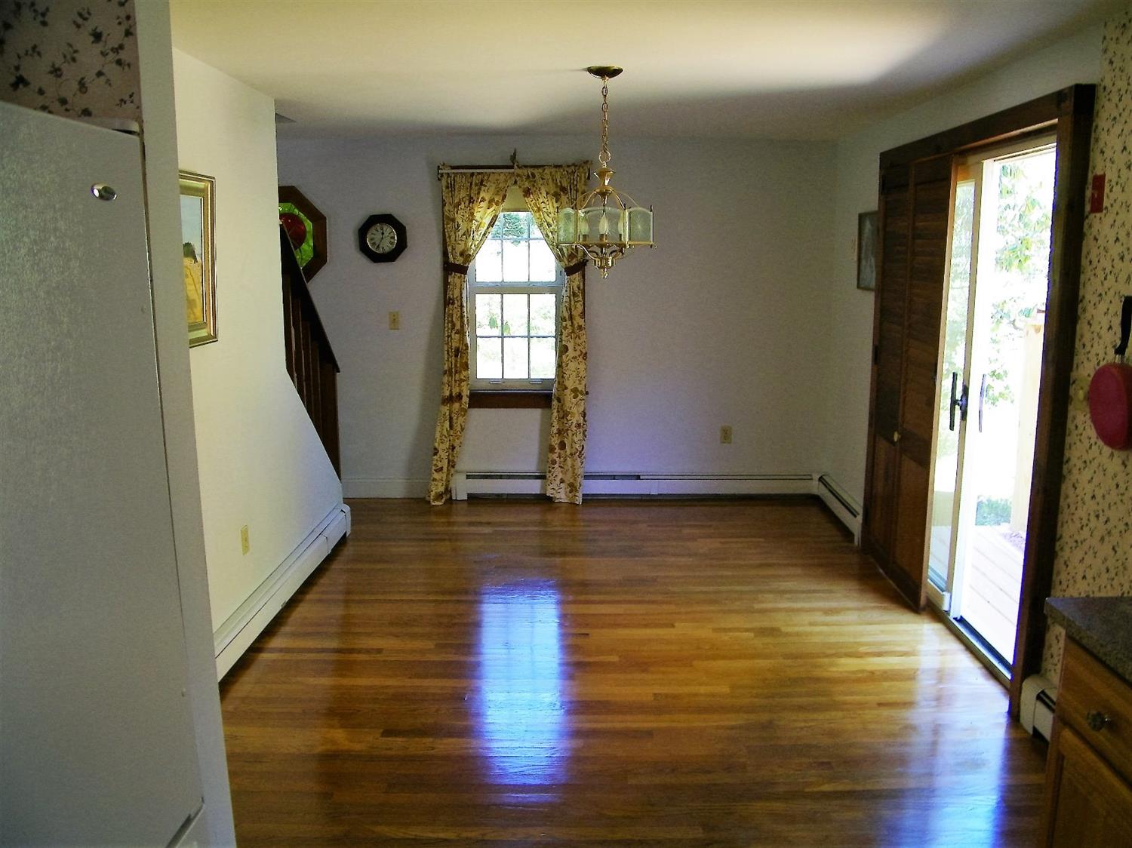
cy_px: 424
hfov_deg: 63.5
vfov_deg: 49.7
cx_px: 566
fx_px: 915
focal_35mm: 28
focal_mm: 5
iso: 80
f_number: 3.5
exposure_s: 1/20
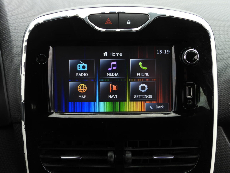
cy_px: 86
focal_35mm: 55
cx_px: 115
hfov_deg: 34.9
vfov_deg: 26.6
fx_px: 365
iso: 100
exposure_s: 1/40
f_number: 3.5
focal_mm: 9.8
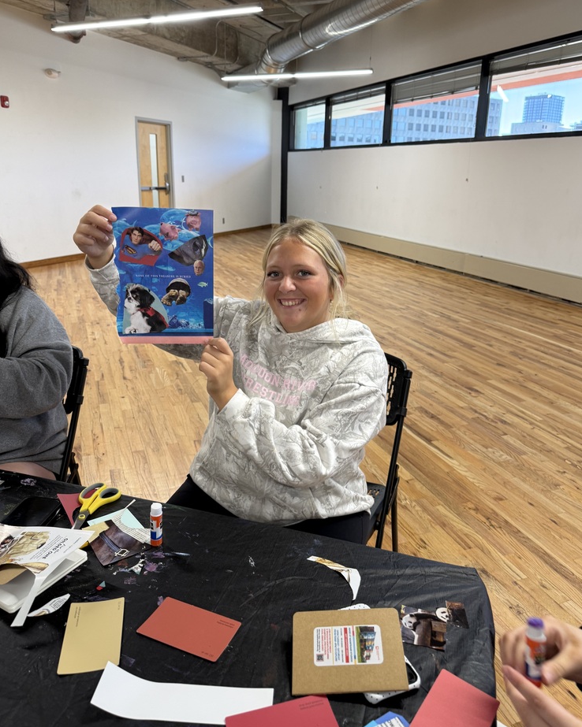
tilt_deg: -16.9
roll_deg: -2.3
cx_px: 295
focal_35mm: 26
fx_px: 560
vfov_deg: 66.0
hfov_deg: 54.9
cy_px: 339
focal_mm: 6.76
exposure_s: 1/120
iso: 125
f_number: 1.78
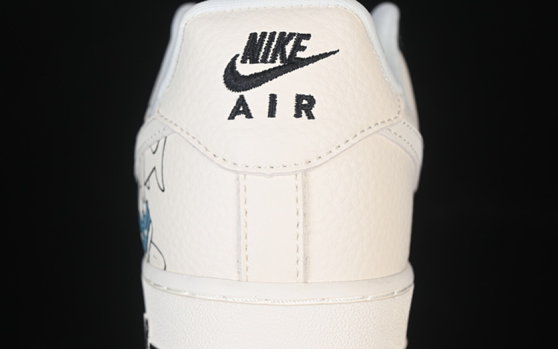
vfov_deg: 16.9
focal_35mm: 77
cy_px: 181
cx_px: 278
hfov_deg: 26.8
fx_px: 1171
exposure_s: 1/80
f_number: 7.1
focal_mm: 50
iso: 160
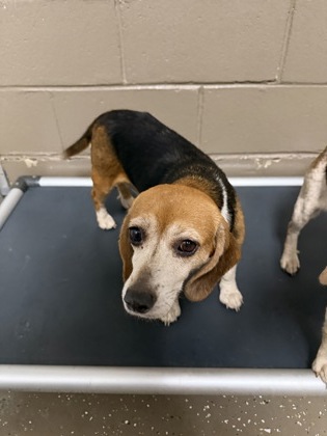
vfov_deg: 71.6
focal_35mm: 24
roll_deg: -2.9
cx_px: 164
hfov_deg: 56.8
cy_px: 218
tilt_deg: -39.6
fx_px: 302
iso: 800
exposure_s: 1/40
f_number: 1.78
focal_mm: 6.76
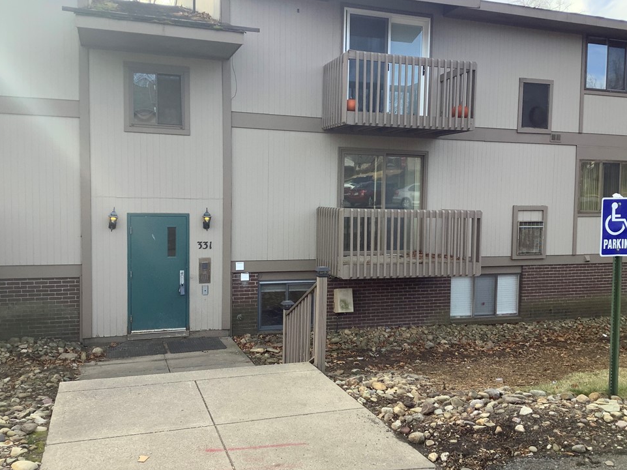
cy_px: 240
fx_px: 598
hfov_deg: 55.3
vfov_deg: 42.9
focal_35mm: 33
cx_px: 330
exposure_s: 1/188
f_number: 2.4
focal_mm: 3.3
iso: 25
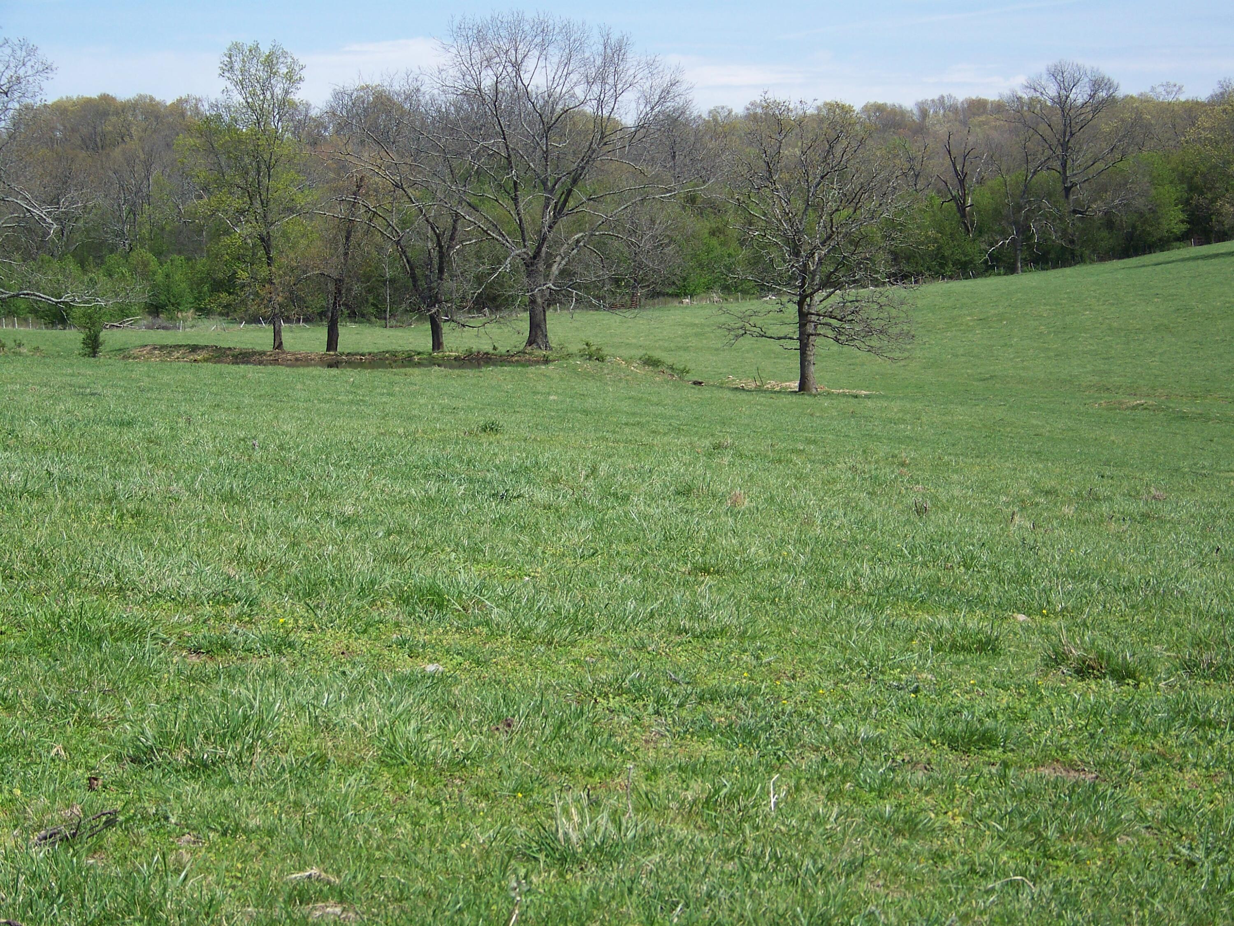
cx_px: 617
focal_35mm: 78
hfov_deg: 25.0
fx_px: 2781
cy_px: 463
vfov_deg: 18.9
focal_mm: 13.2
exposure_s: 1/640
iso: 64
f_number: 3.2
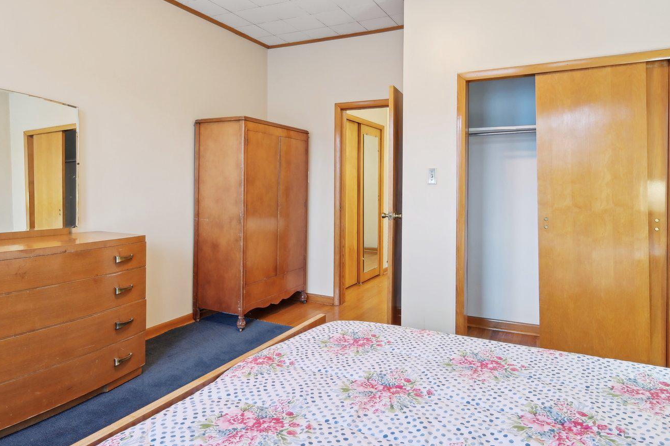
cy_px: 185
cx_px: 351
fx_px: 409
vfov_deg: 56.8
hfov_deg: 78.6
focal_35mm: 22
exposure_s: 1/3.33
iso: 400
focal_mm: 14
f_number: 8
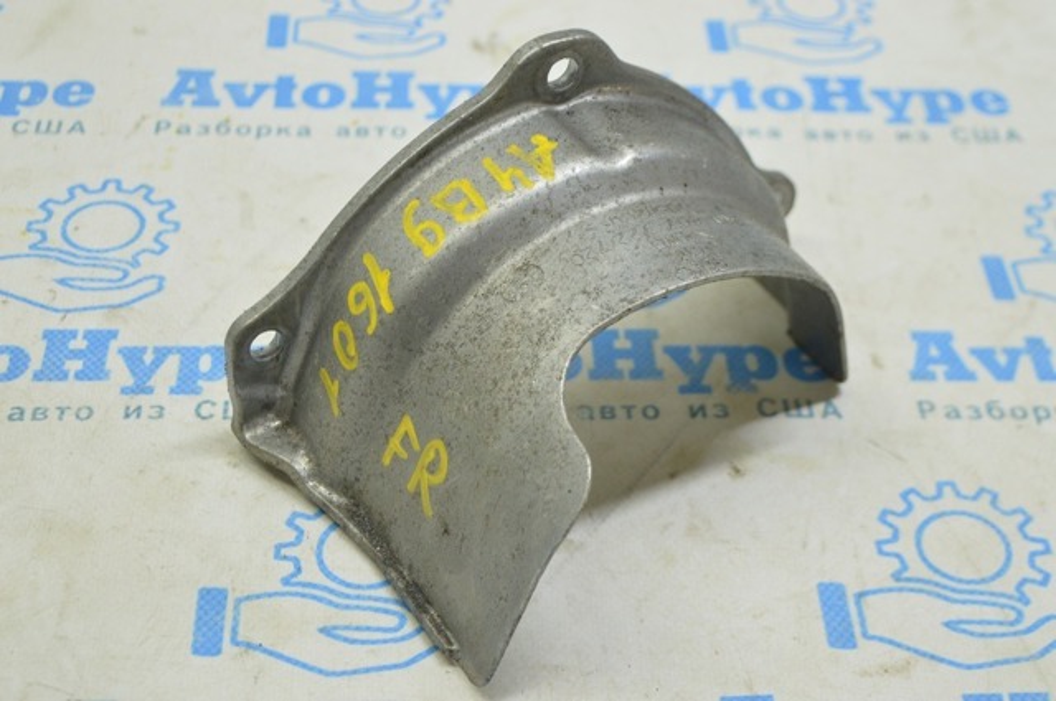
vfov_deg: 22.6
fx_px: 1758
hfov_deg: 33.4
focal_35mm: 60
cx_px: 528
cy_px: 350
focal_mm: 40
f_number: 5.6
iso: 400
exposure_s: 1/20
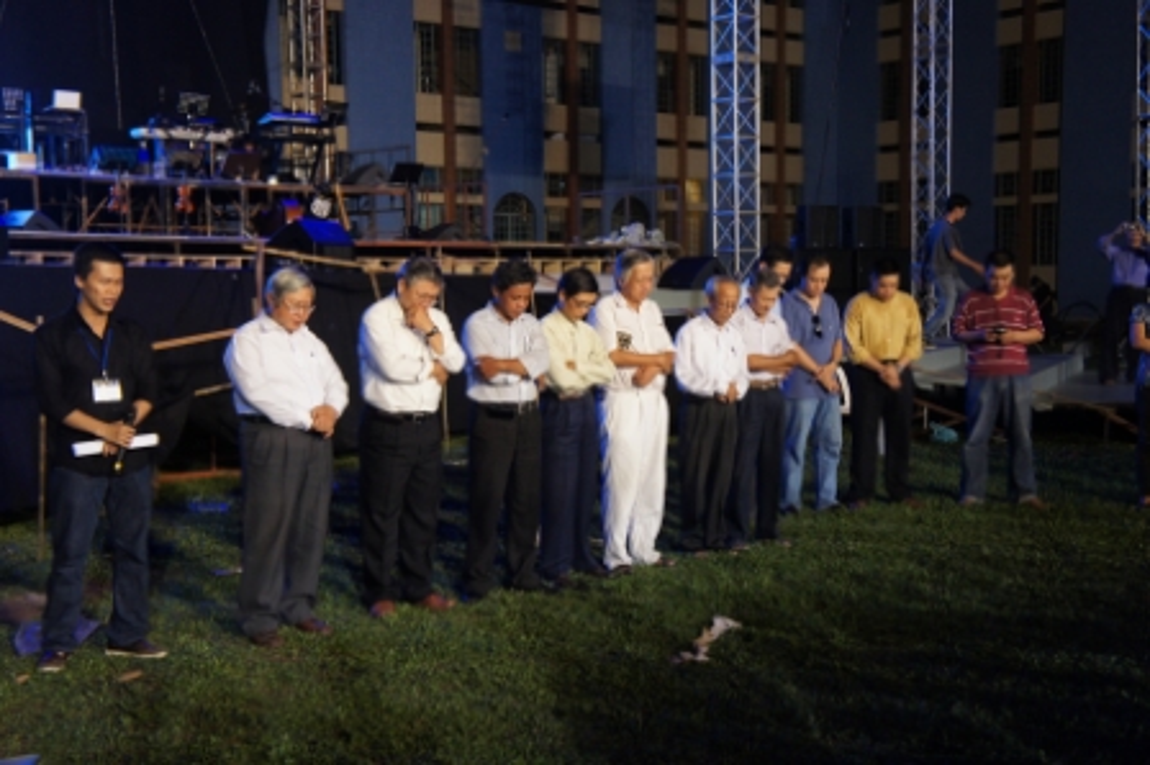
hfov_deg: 38.9
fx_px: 1628
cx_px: 575
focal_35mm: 51
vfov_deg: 26.4
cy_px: 382
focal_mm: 34
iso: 1250
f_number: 4.5
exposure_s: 1/60
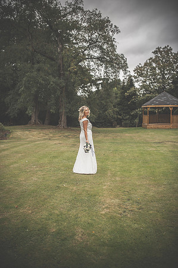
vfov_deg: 54.5
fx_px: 260
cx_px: 89
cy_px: 134
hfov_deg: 37.8
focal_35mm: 35
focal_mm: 35
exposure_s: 1/320
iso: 100
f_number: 2.2
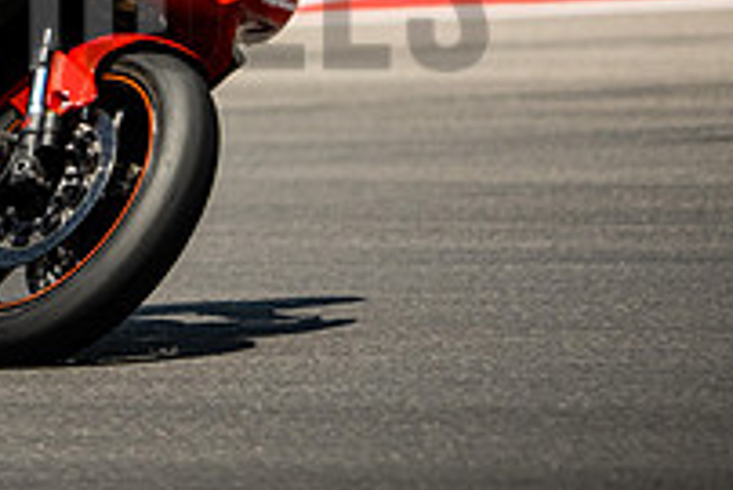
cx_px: -279
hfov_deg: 2.4
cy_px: -24
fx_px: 17584
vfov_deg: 1.6
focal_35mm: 863
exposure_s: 1/1000
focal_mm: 200
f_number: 2
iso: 1000
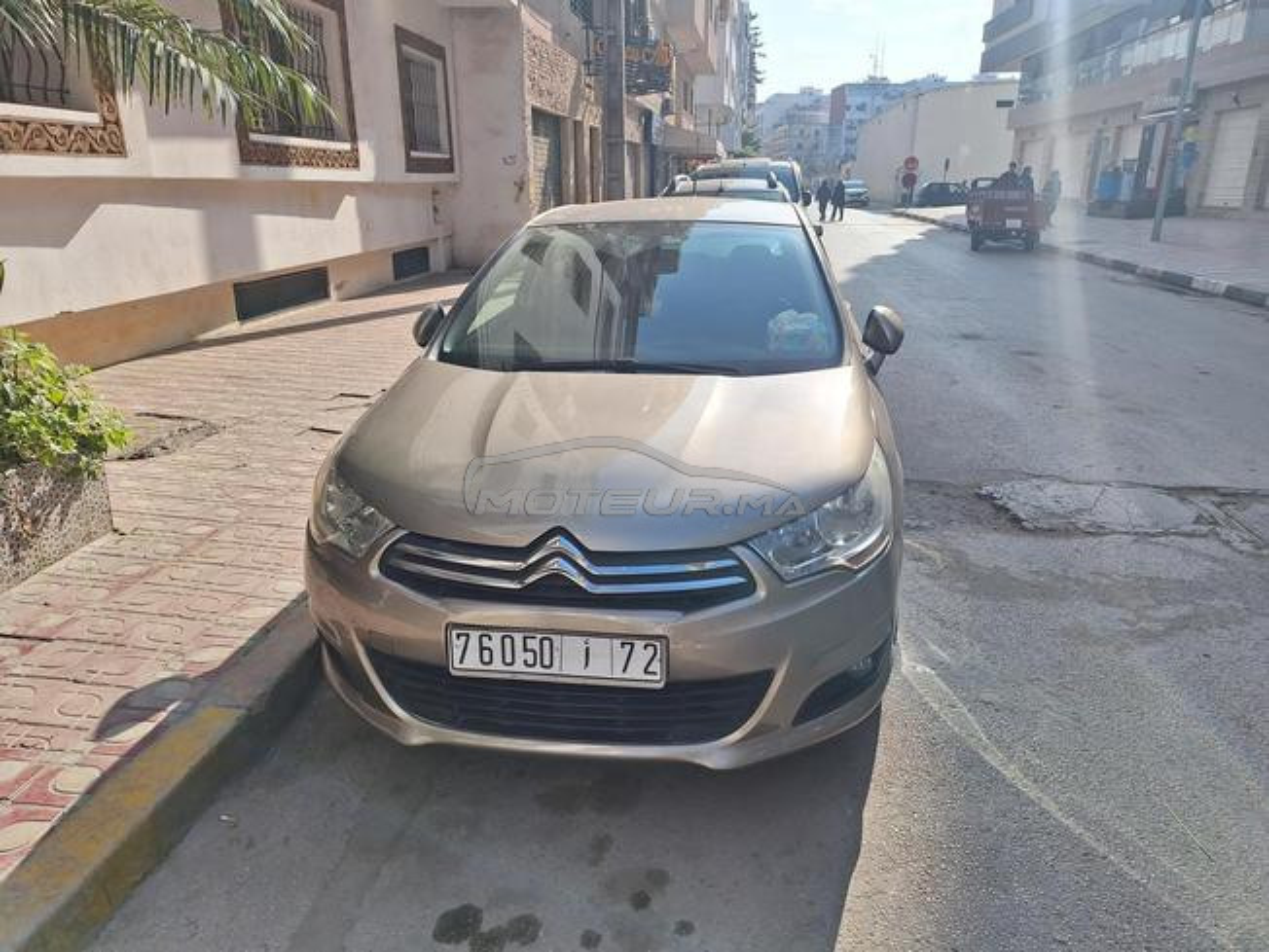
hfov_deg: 73.9
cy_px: 476
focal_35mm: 23
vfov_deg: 58.9
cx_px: 634
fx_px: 843
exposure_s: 1/2545
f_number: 1.8
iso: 40
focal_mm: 5.54
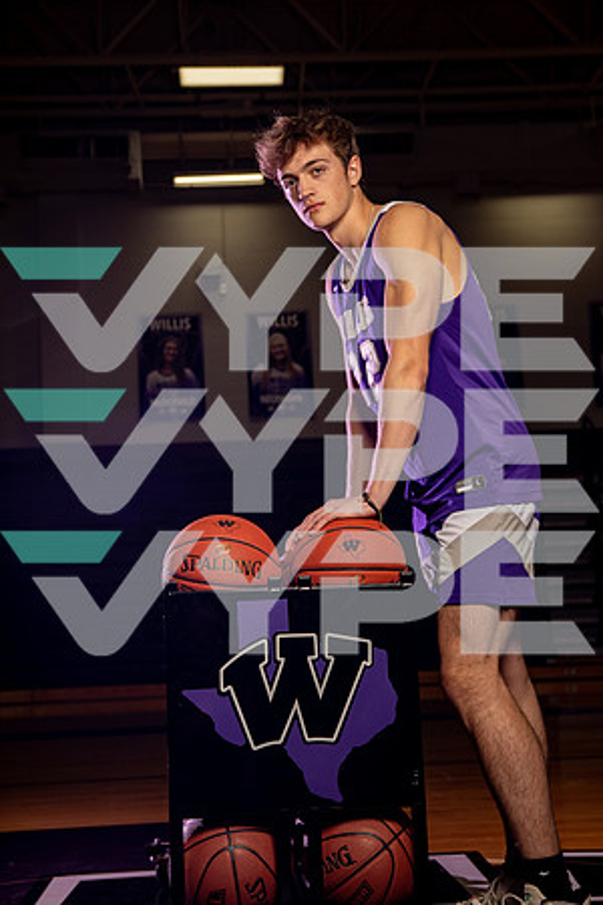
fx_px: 1332
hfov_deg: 25.5
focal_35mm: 53
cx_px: 302
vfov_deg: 37.5
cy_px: 452
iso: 250
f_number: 5
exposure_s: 1/250
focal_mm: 53
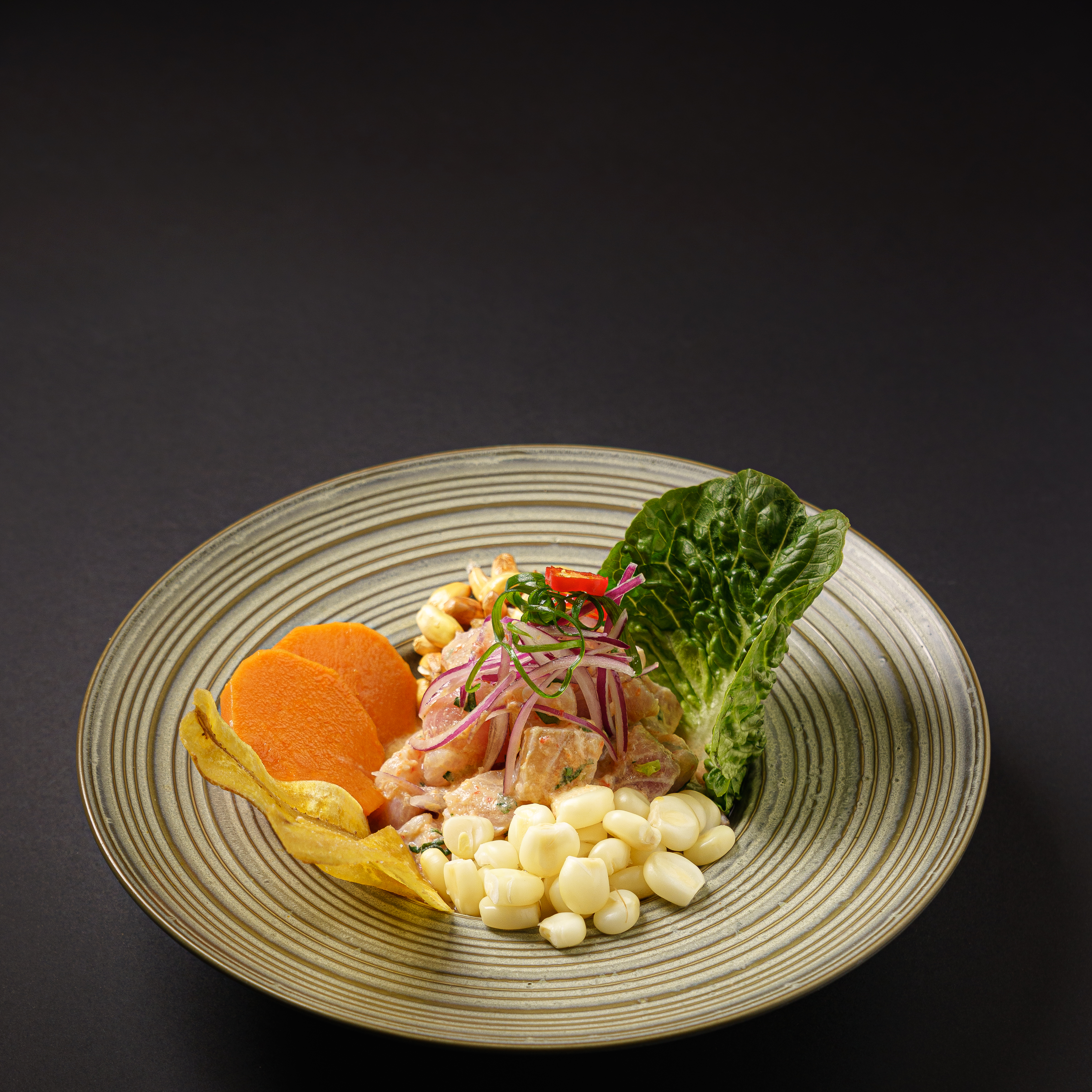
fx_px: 3747
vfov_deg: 16.5
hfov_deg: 16.6
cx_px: 544
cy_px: 798
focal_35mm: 105
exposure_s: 1/160
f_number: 6.3
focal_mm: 82
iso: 320
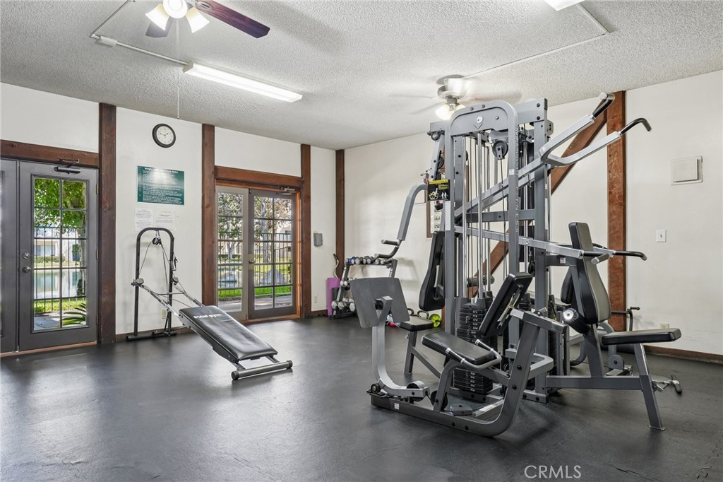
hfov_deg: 76.1
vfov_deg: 55.1
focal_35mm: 23
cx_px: 362
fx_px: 462
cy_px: 241
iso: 1600
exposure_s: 1/40
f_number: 8
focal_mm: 23
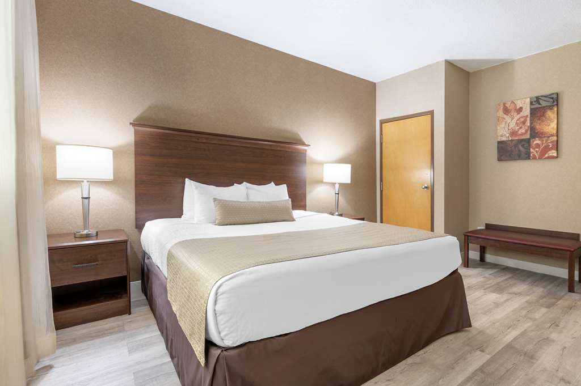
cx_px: 290
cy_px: 193
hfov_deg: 95.0
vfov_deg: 72.0
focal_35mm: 16
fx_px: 266
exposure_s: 1/4
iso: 200
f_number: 10
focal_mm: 16.5
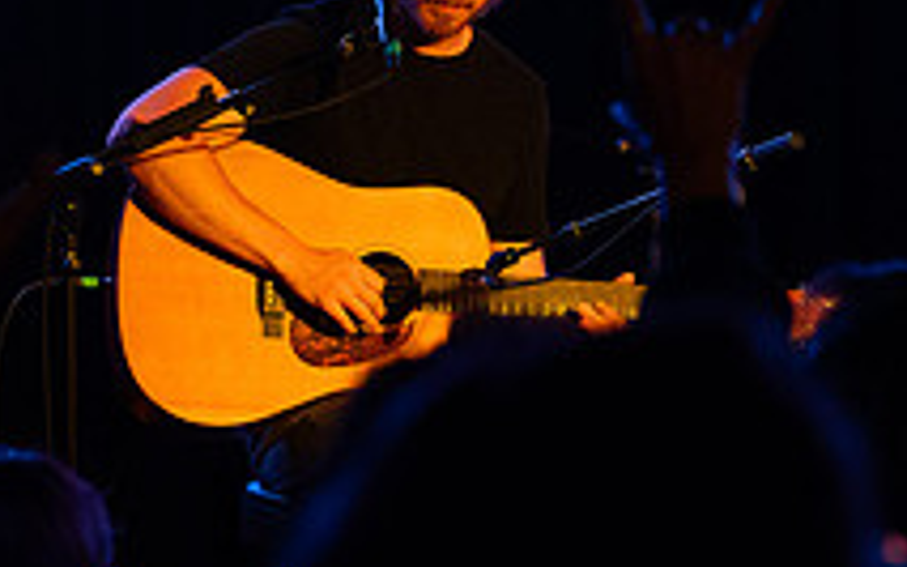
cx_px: 1114
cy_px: 106
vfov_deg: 5.9
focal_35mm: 224
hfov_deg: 9.2
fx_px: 5536
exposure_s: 1/640
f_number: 4
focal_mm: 70
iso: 3200
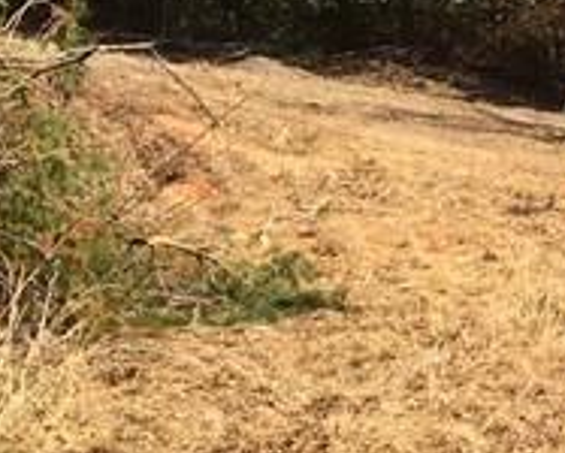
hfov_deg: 10.3
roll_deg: +1.0
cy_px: 317
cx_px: 1477
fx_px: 2595
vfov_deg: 10.0
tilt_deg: -7.5
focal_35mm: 155
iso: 25
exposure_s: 1/1202
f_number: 2.2
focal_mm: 4.15
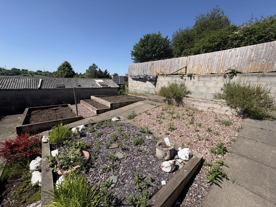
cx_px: 138
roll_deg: -1.9
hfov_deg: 102.1
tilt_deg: -10.9
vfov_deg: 85.7
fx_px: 112
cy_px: 104
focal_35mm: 14
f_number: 2.2
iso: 40
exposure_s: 1/1927
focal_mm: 2.22
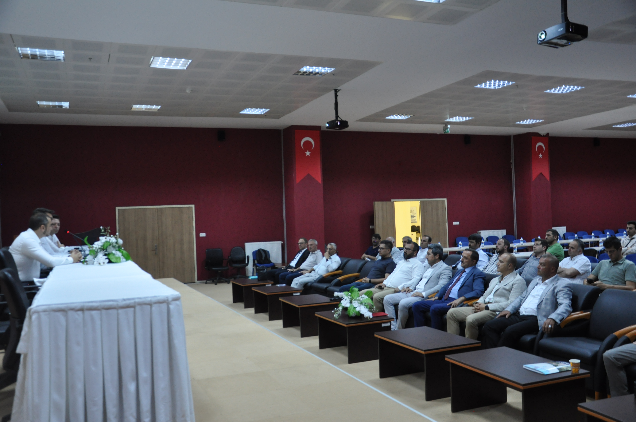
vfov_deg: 39.9
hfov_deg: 57.3
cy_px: 211
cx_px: 318
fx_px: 582
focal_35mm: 33
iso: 900
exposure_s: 1/30
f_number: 3.8
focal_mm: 22
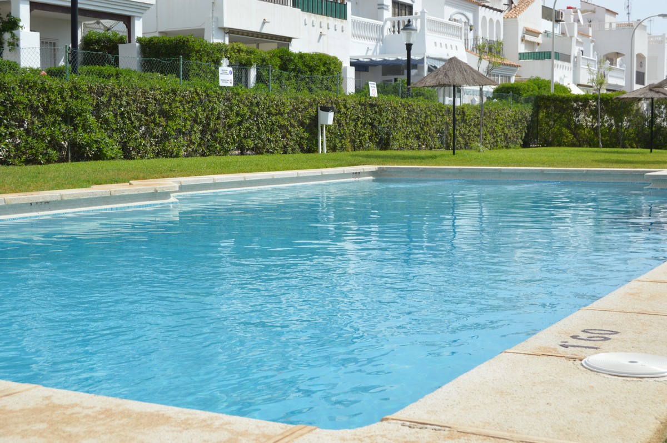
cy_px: 222
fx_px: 972
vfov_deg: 25.7
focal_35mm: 52
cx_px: 334
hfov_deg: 37.9
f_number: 9
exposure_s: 1/320
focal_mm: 35
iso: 100
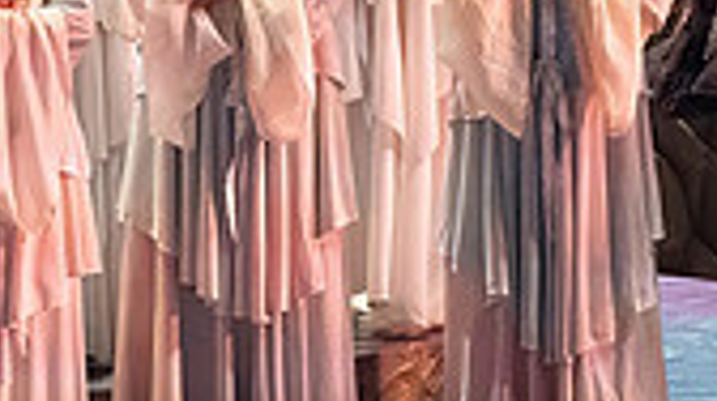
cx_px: -145
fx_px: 13766
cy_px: 659
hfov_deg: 3.0
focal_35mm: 725
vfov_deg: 1.7
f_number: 10
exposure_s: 1/1000
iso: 20000
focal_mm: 200
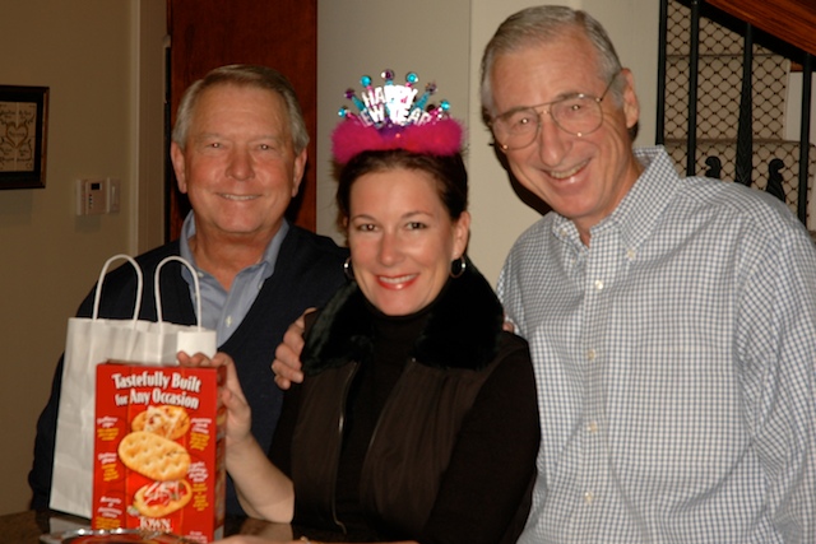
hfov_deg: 24.2
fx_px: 1904
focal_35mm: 84
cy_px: 272
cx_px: 408
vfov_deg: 16.3
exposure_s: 1/60
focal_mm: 56
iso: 200
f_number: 4.5
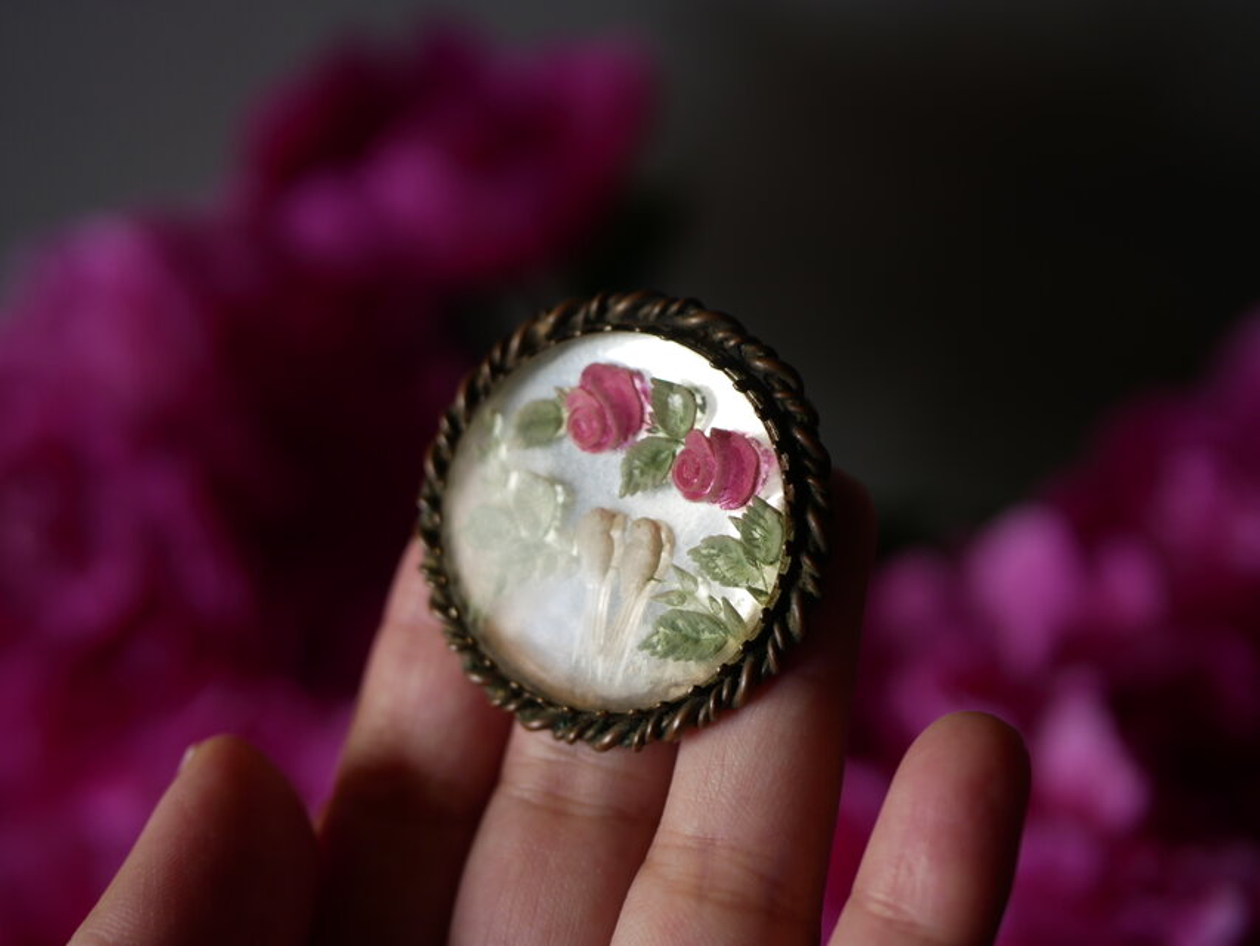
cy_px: 473
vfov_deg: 29.1
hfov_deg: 38.2
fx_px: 1820
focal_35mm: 50
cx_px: 630
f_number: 2.8
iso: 200
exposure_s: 1/250
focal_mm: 25
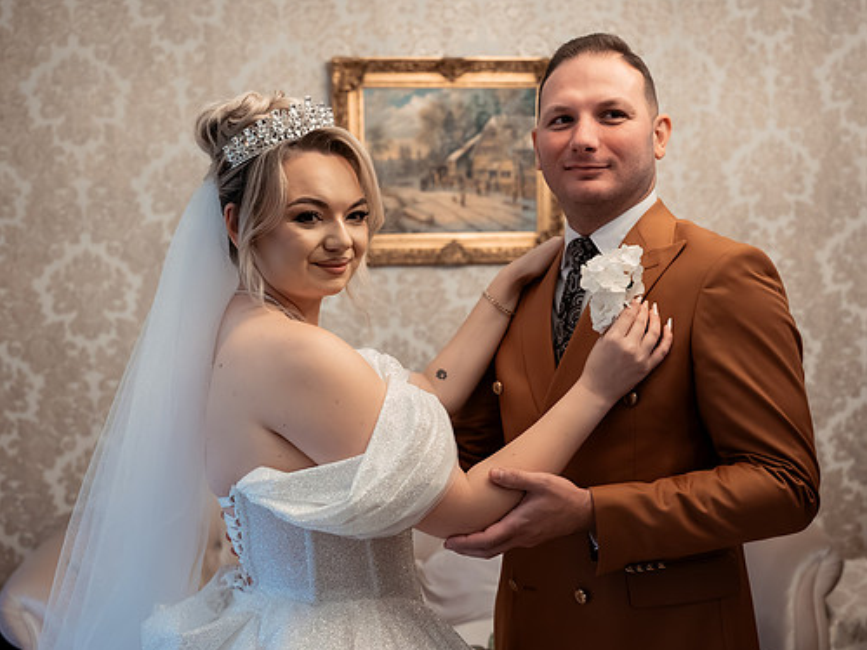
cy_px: 328
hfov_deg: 49.0
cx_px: 460
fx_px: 952
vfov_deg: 37.7
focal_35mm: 38
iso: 3200
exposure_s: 1/200
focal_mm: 34
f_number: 3.2
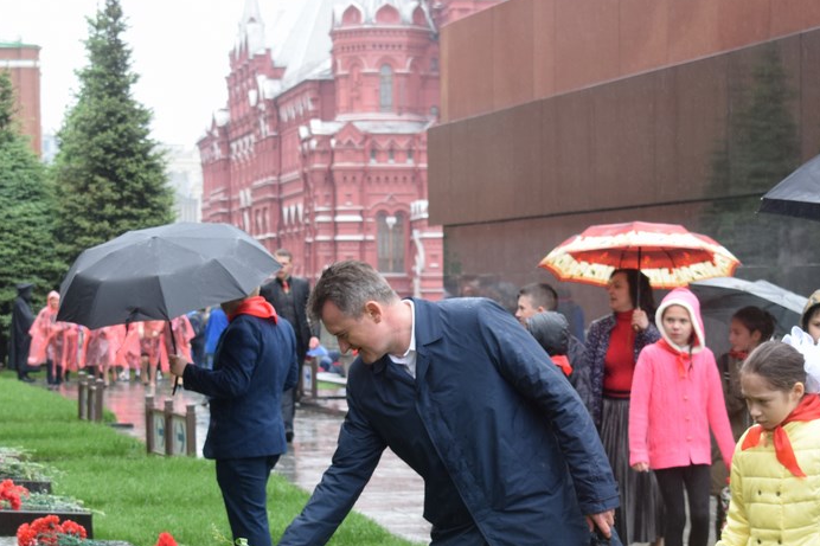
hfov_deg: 18.4
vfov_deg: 12.3
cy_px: 369
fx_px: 2528
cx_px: 391
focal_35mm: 111
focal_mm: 50
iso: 400
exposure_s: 1/125
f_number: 6.3
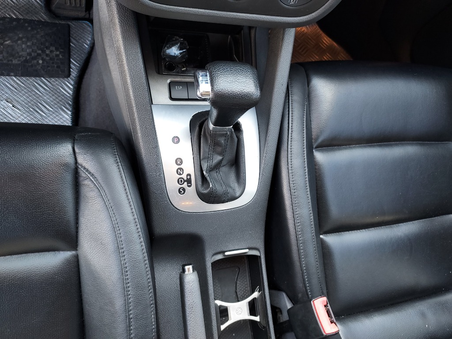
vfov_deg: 56.8
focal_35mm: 24
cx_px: 226
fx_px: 313
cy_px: 170
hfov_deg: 71.6
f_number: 1.8
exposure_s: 1/60
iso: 160
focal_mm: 4.6
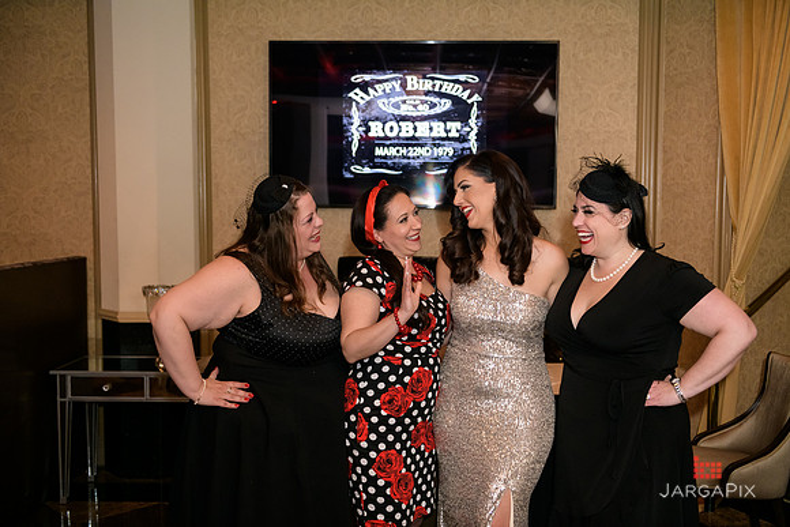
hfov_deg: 50.7
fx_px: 834
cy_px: 264
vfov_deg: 35.1
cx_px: 395
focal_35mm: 38
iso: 1600
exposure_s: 1/125
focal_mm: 38
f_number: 3.2
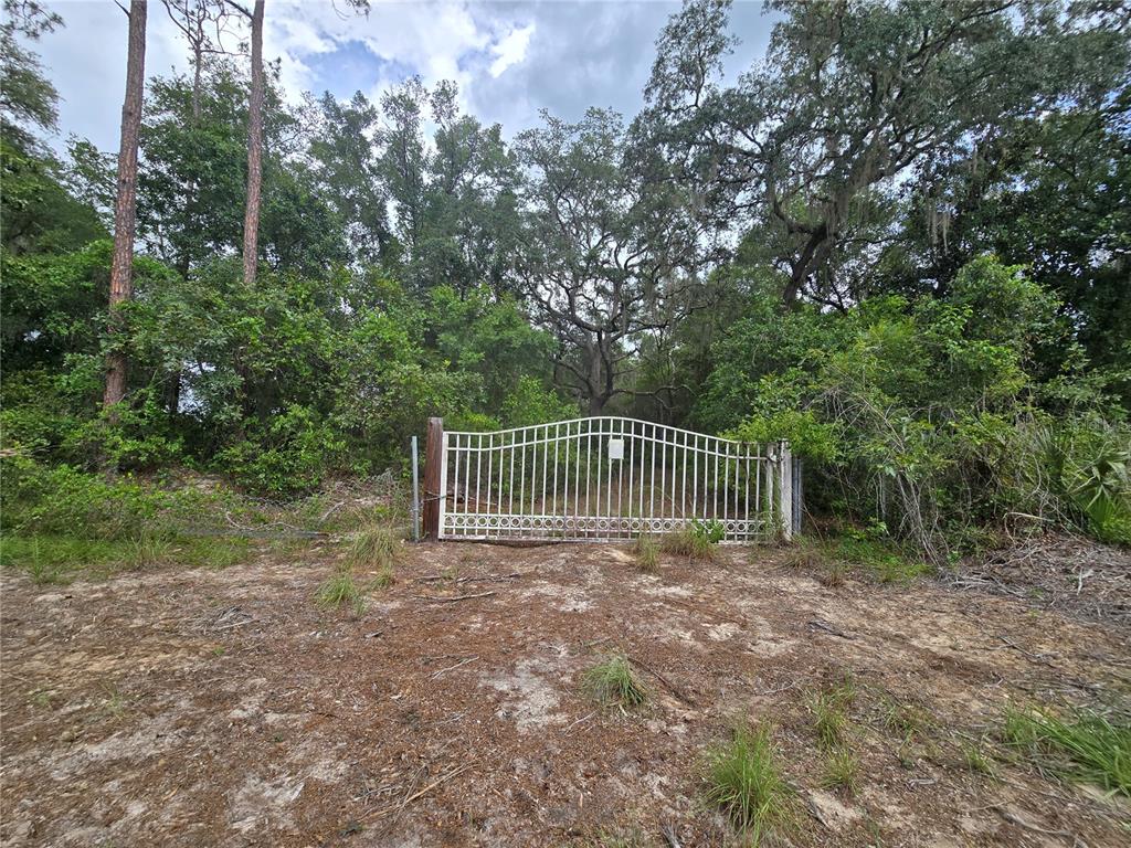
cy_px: 424
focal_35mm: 13
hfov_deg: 106.2
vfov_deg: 89.9
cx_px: 566
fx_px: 425
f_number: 2.2
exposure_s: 1/781
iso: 50
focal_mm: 2.2
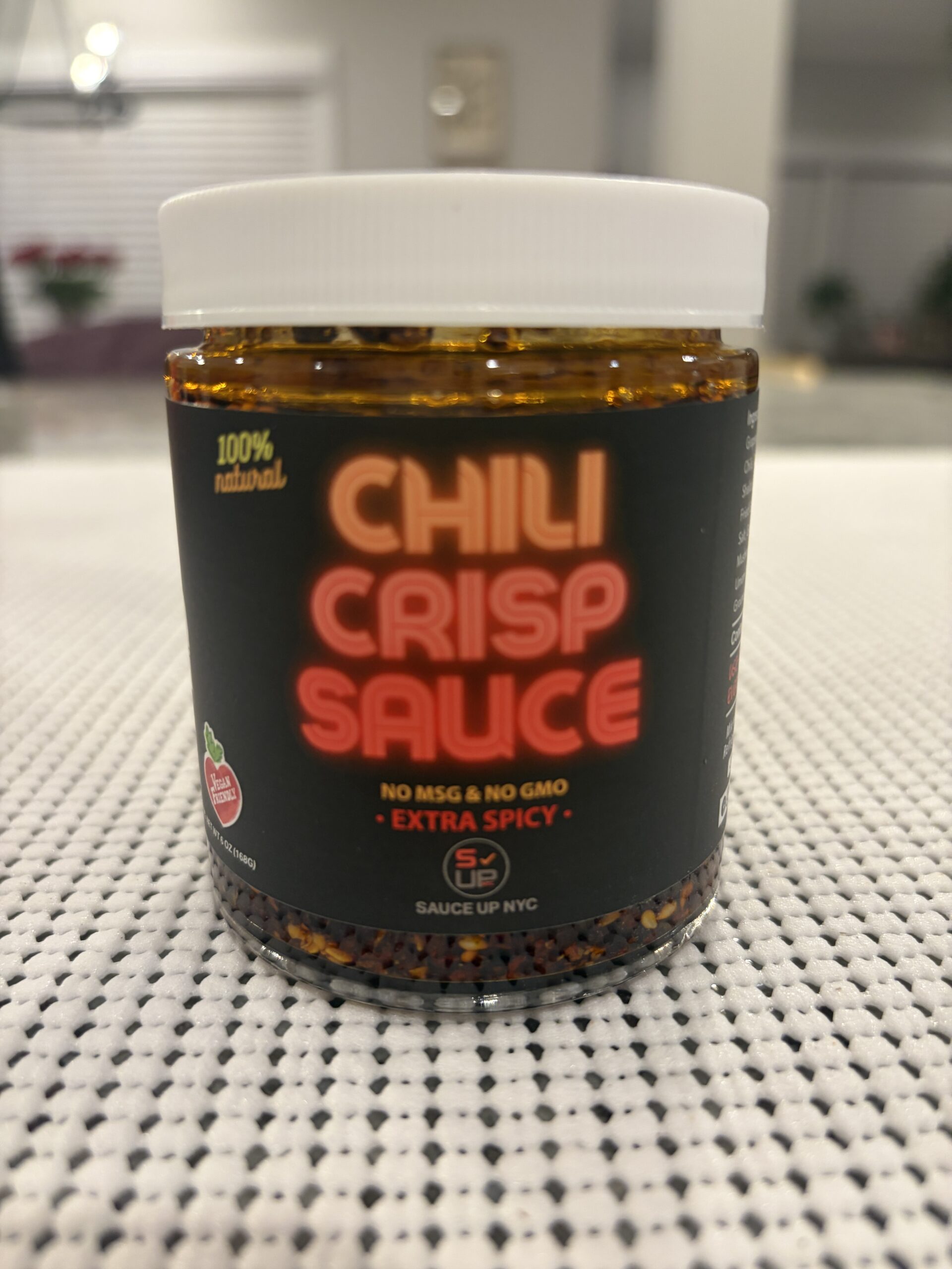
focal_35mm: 26
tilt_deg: -16.9
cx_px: 476
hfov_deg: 53.1
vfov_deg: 67.3
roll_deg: +0.0
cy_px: 634
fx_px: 953
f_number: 1.6
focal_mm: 5.96
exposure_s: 1/60
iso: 160
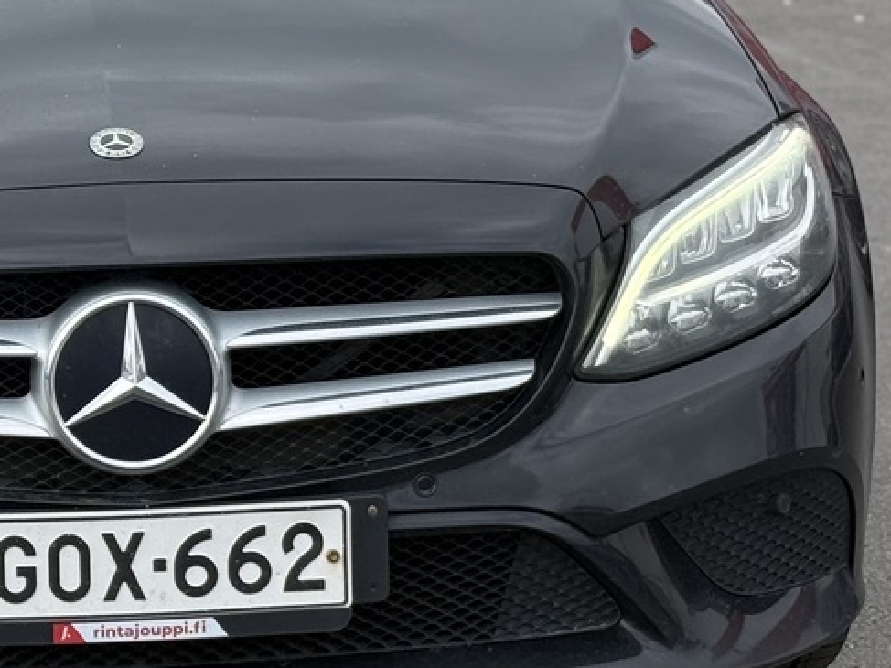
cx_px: 11
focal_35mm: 142
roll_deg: -0.5
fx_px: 3654
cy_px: 178
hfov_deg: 13.7
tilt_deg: -10.1
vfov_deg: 10.4
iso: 80
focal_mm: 6.76
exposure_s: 1/1795
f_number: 1.78
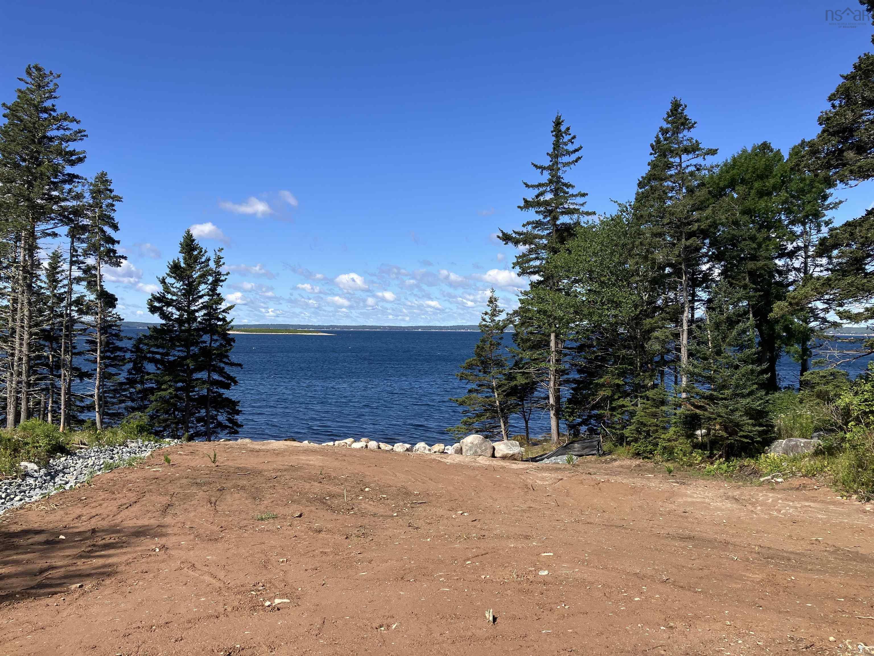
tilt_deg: -0.4
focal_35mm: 28
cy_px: 328
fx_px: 707
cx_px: 437
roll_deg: -0.9
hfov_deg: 63.4
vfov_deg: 49.7
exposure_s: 1/1799
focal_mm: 3.99
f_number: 1.8
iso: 32
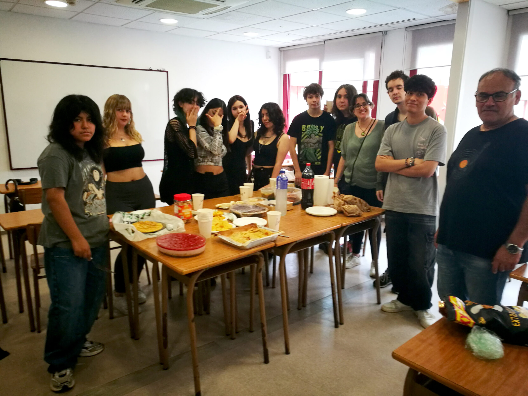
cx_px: 264
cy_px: 198
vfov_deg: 51.4
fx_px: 412
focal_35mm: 27
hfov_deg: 65.3
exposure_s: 1/33.3
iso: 250
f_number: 2.2
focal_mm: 4.5
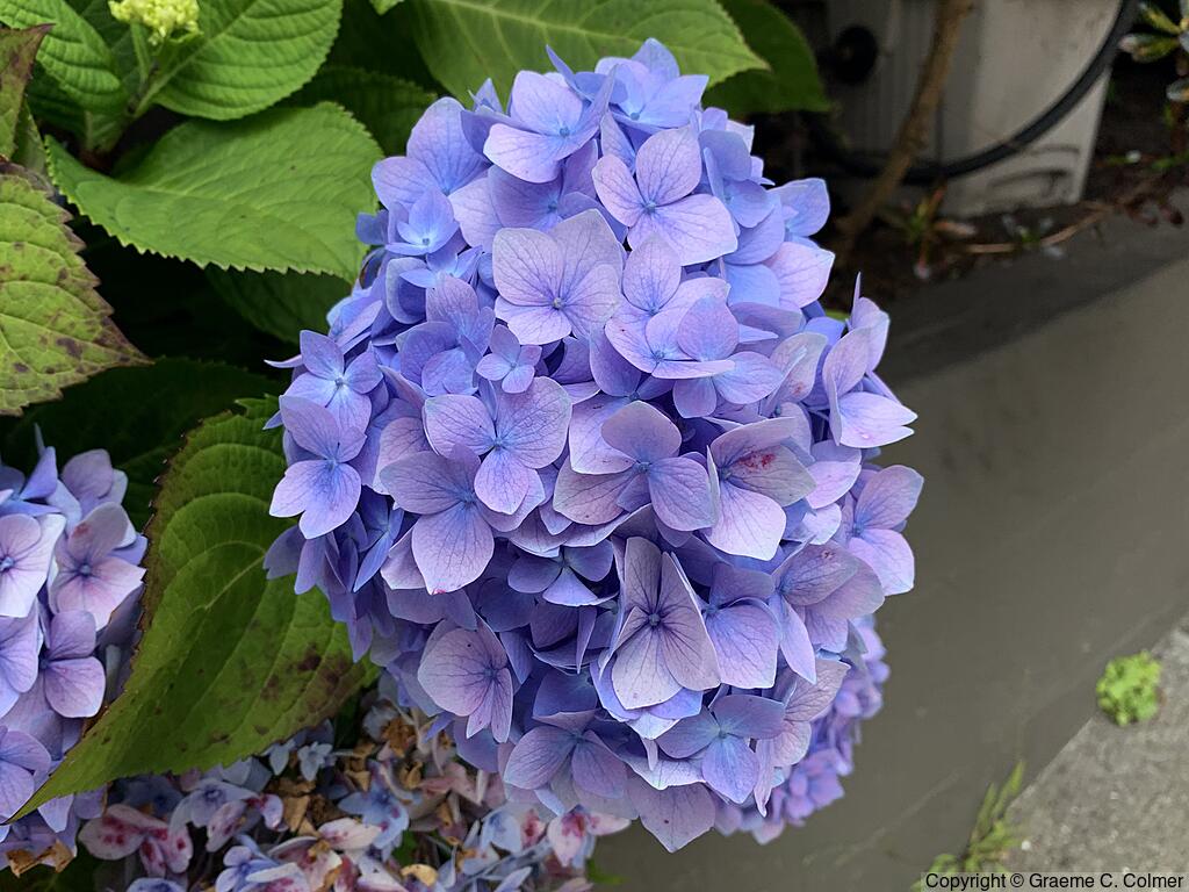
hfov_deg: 67.3
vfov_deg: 53.1
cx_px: 594
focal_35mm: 26
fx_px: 893
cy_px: 446
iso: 25
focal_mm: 4.25
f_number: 1.8
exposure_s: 1/289
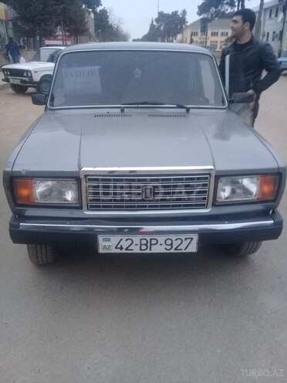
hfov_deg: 45.4
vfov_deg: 58.4
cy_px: 192
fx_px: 343
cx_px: 144
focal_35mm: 31
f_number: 2.2
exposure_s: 1/33
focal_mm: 3.3
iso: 200
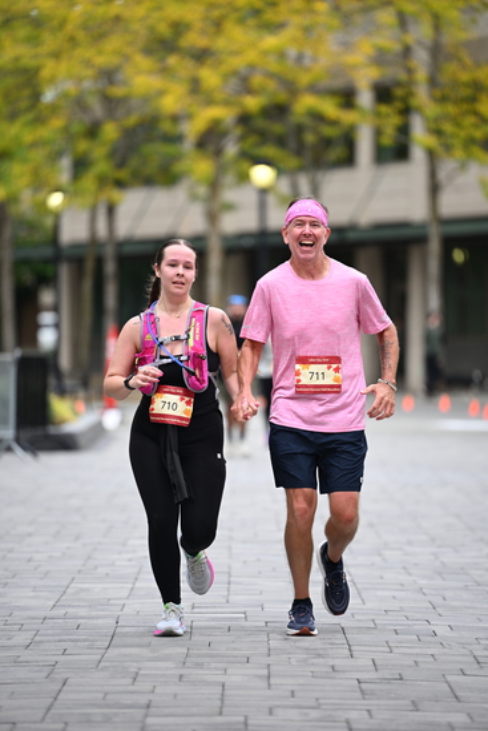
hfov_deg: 6.9
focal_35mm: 200
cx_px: 244
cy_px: 366
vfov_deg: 10.3
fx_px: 4064
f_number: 2.8
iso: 640
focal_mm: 200
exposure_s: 1/1600
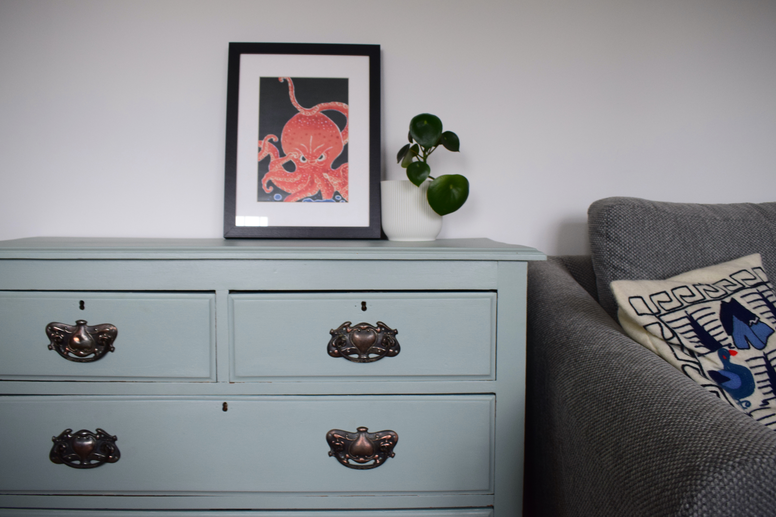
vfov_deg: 43.6
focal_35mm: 30
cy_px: 258
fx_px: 647
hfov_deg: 61.9
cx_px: 388
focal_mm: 20
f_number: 6.3
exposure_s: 1/15
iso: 1000
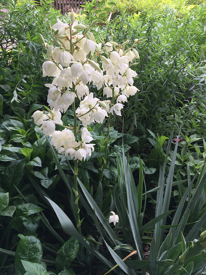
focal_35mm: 29
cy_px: 138
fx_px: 230
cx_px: 103
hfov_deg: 48.2
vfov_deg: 61.7
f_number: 2.2
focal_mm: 4.15
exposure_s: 1/421
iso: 32
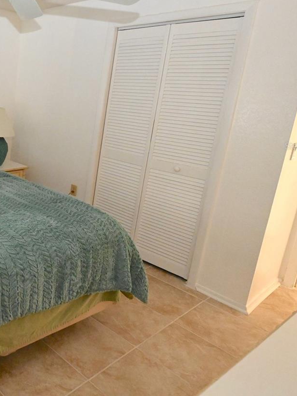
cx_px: -57
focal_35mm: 29
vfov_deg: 60.9
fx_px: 331
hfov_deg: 37.2
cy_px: 146
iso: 6400
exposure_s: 1/60
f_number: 4
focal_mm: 15.5
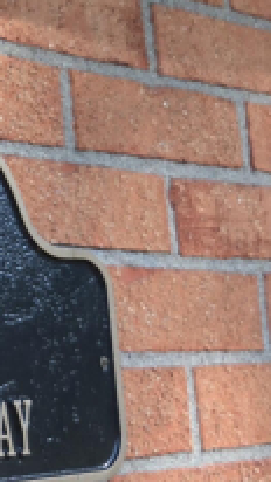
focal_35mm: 81
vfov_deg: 25.8
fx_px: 1034
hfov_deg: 13.5
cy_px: 101
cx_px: -211
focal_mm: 5.4
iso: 80
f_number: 1.8
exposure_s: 1/876
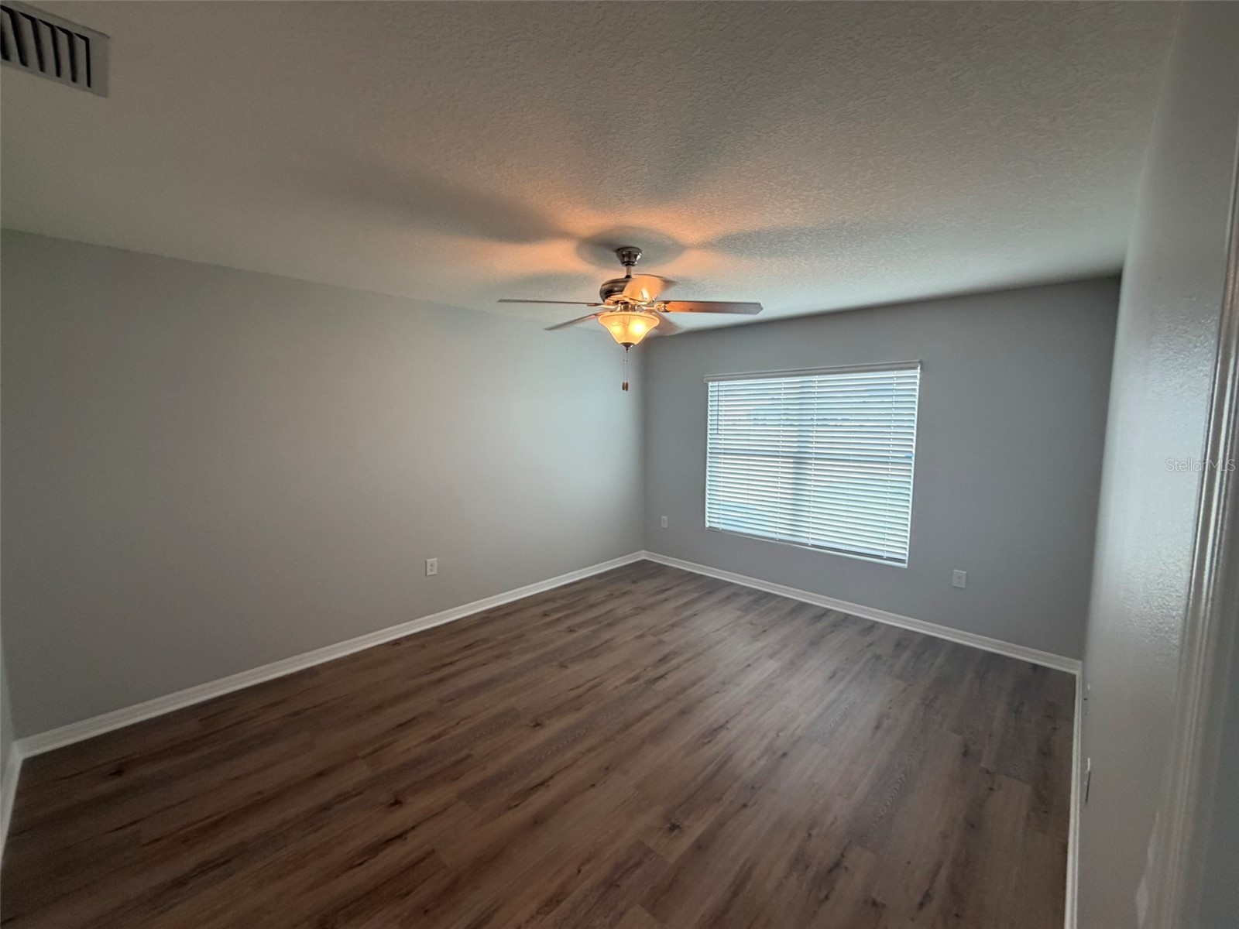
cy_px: 464
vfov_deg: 85.7
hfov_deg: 102.1
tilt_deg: -5.1
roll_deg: +0.2
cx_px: 620
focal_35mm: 14
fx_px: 501
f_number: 2.2
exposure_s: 1/120
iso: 250
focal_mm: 2.22
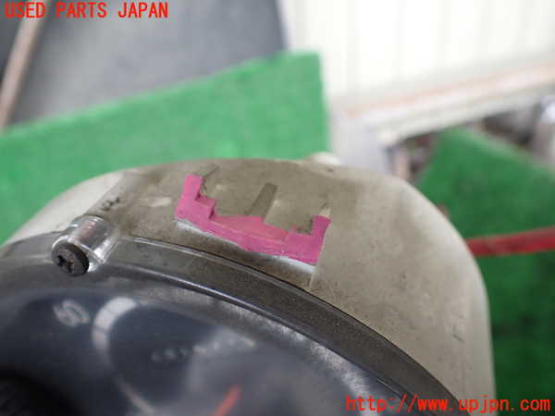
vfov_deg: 46.8
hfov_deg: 60.0
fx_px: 481
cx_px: 278
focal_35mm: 30
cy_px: 208
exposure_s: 1/125
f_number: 2.3
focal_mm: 5.4
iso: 200
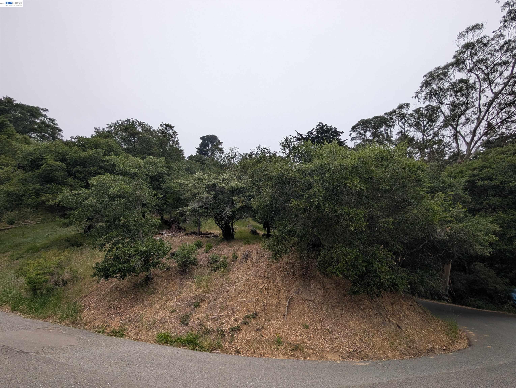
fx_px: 179
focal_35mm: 12
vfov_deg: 94.6
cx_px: 258
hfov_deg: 110.5
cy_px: 194
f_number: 1.7
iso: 52
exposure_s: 1/1582
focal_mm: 2.02
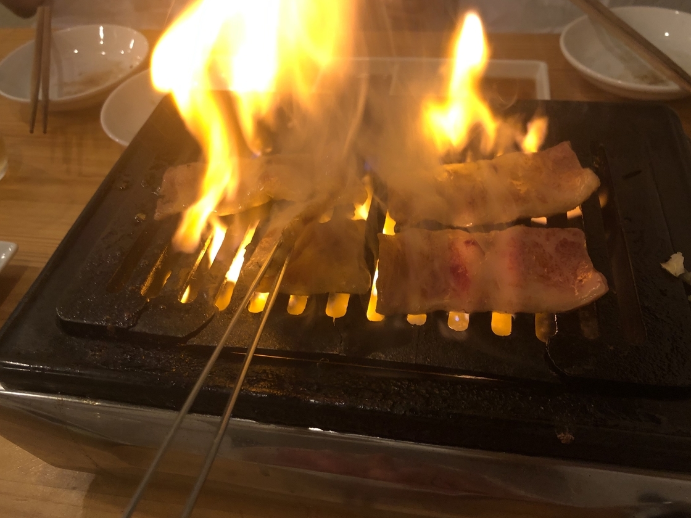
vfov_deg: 46.8
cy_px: 267
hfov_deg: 60.0
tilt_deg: -45.3
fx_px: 599
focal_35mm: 30
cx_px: 341
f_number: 1.8
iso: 80
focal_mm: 4
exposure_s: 1/17
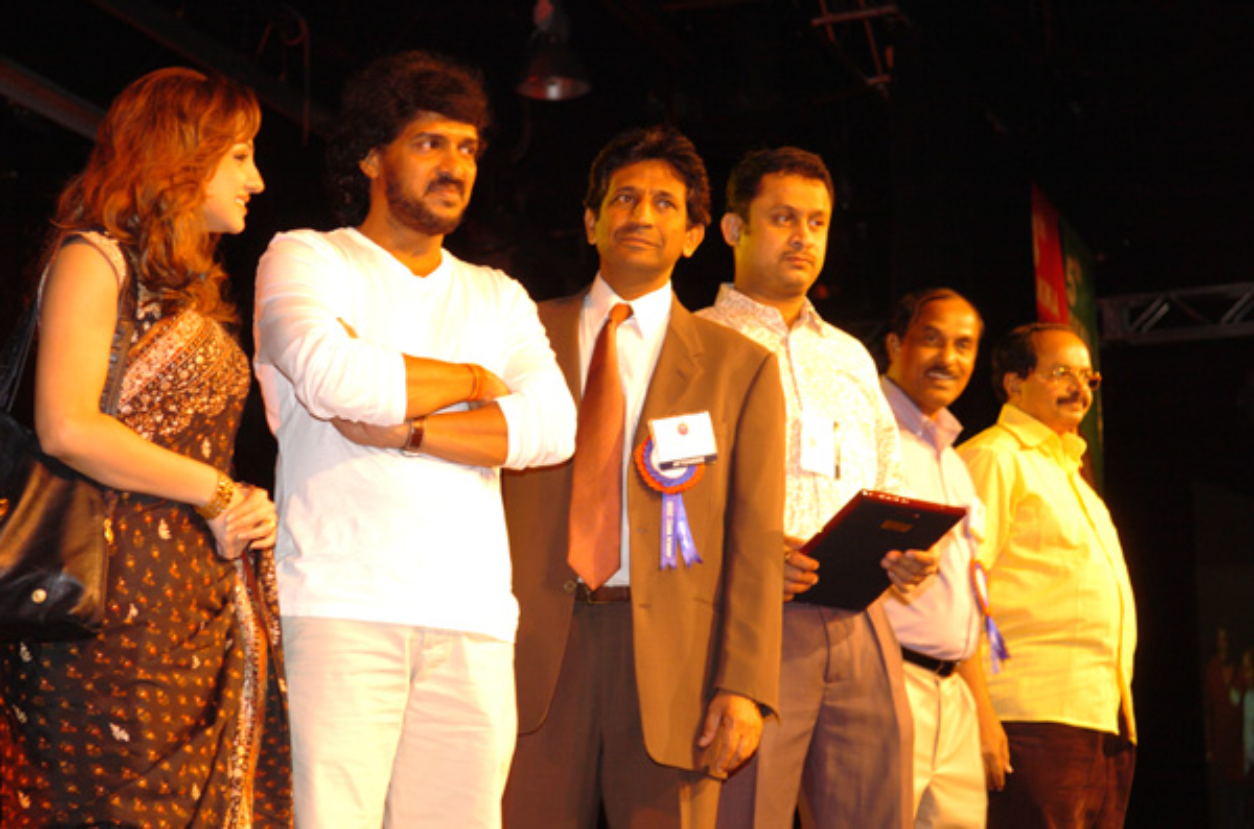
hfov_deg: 24.7
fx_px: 2867
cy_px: 414
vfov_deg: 16.5
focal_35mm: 82
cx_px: 627
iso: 400
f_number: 3.5
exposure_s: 1/50
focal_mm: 55
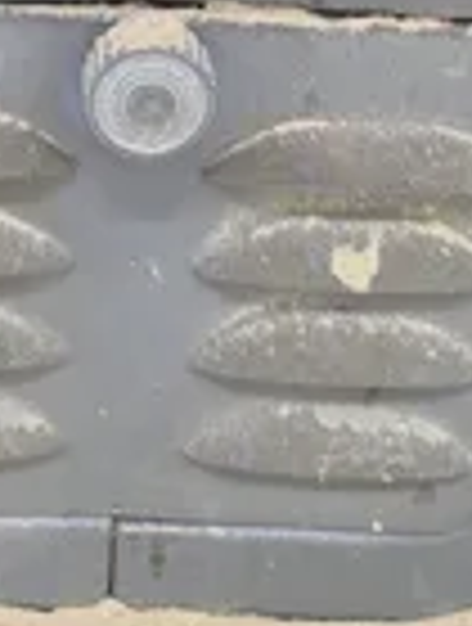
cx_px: 121
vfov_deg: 25.5
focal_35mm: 66
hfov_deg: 22.2
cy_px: -176
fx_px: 1194
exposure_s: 1/120
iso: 1250
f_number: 1.7
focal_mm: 6.3
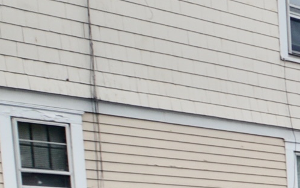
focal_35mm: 92
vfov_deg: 12.4
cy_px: 388
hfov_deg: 13.6
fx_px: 752
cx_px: 776
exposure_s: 1/200
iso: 100
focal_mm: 10
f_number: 7.1
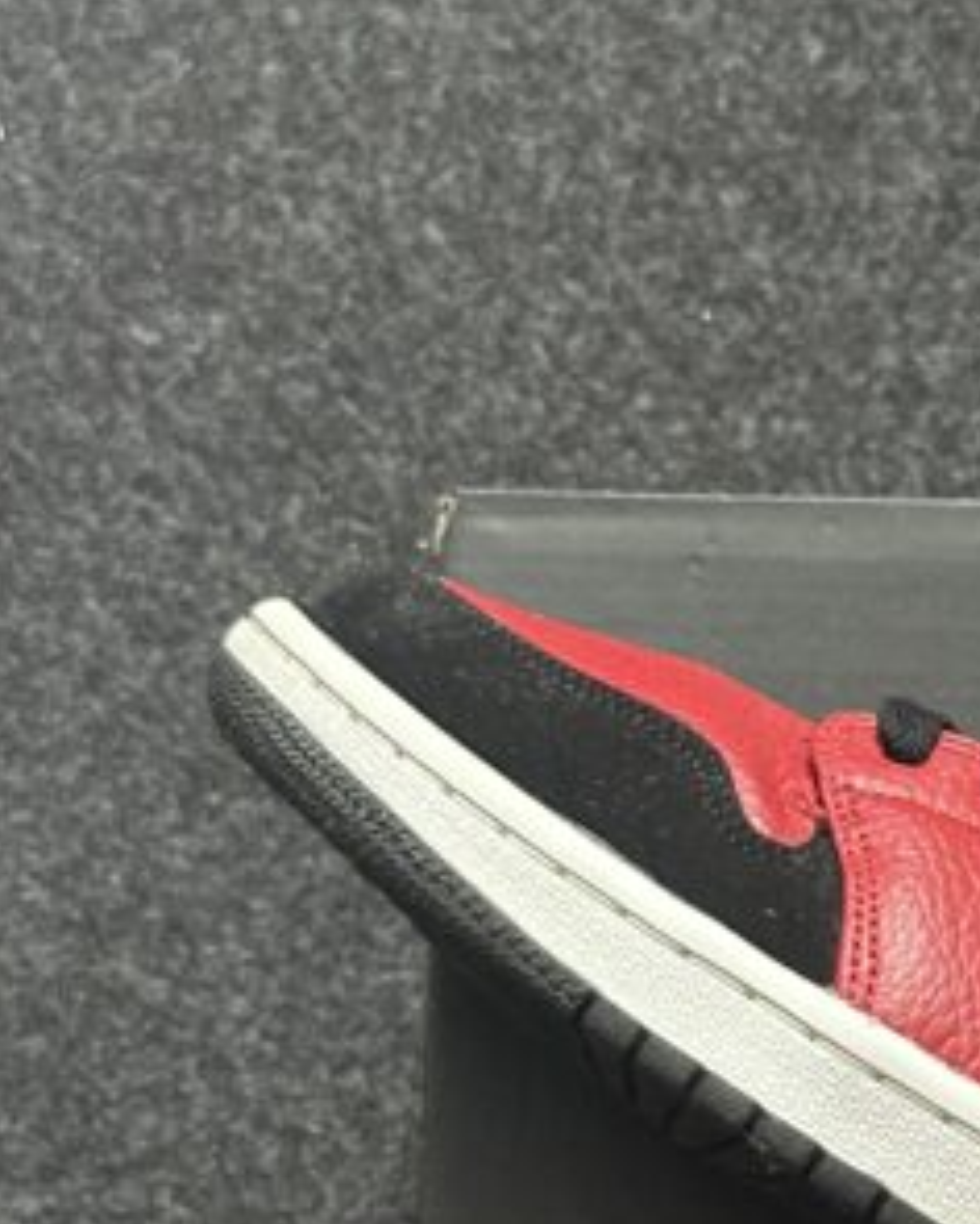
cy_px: 1537
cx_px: 1192
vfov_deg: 14.6
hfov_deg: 11.9
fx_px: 4604
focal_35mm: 127
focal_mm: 6.86
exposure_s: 1/27
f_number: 1.78
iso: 400
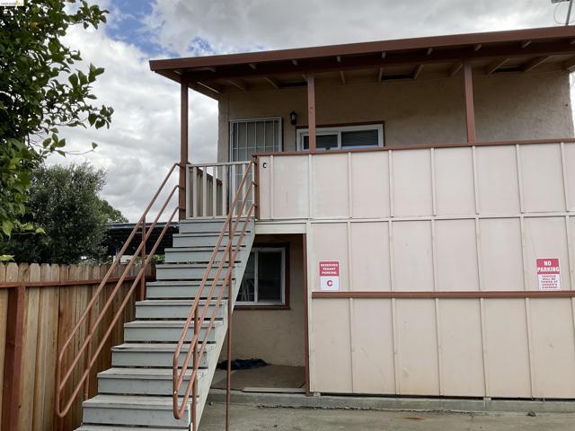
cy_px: 216
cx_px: 288
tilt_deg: +8.3
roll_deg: +1.5
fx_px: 482
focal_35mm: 29
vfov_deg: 48.2
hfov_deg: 61.7
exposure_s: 1/1035
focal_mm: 3
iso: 16
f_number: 1.8
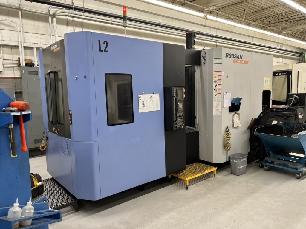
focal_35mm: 26
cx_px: 153
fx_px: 230
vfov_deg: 53.1
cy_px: 114
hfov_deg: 67.3
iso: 100
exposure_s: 1/120
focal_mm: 5.7
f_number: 1.5
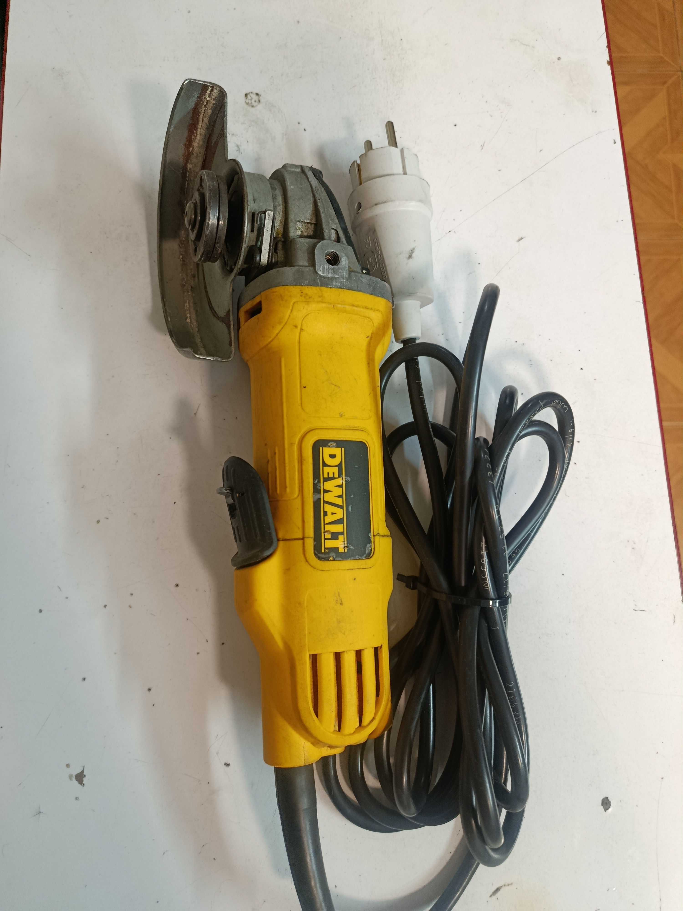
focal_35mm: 24
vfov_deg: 71.6
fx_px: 631
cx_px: 342
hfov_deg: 56.8
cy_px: 456
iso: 1104
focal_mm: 5.24
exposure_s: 1/100
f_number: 1.7
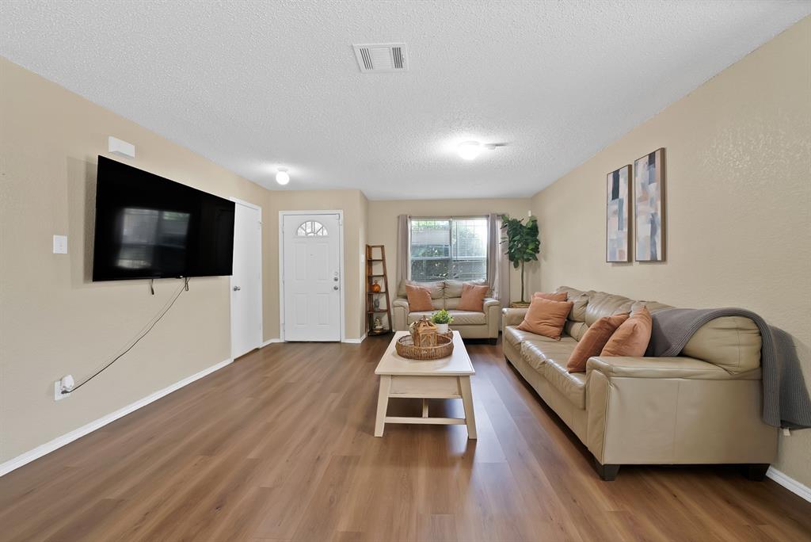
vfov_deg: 90.1
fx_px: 270
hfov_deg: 112.6
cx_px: 406
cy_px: 271
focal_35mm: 12
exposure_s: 1/1.67
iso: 640
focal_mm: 12
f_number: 9
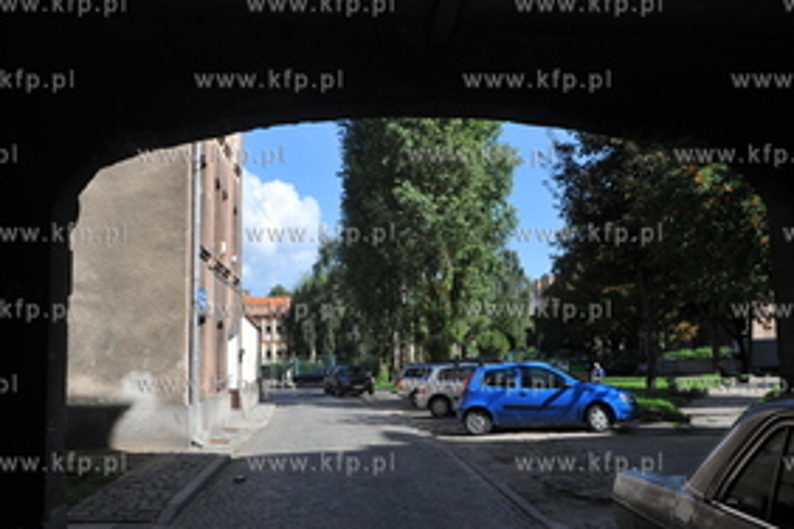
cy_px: 270
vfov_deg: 38.9
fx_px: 750
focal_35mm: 34
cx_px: 420
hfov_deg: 55.8
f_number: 5.6
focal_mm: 24
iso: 400
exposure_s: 1/2500
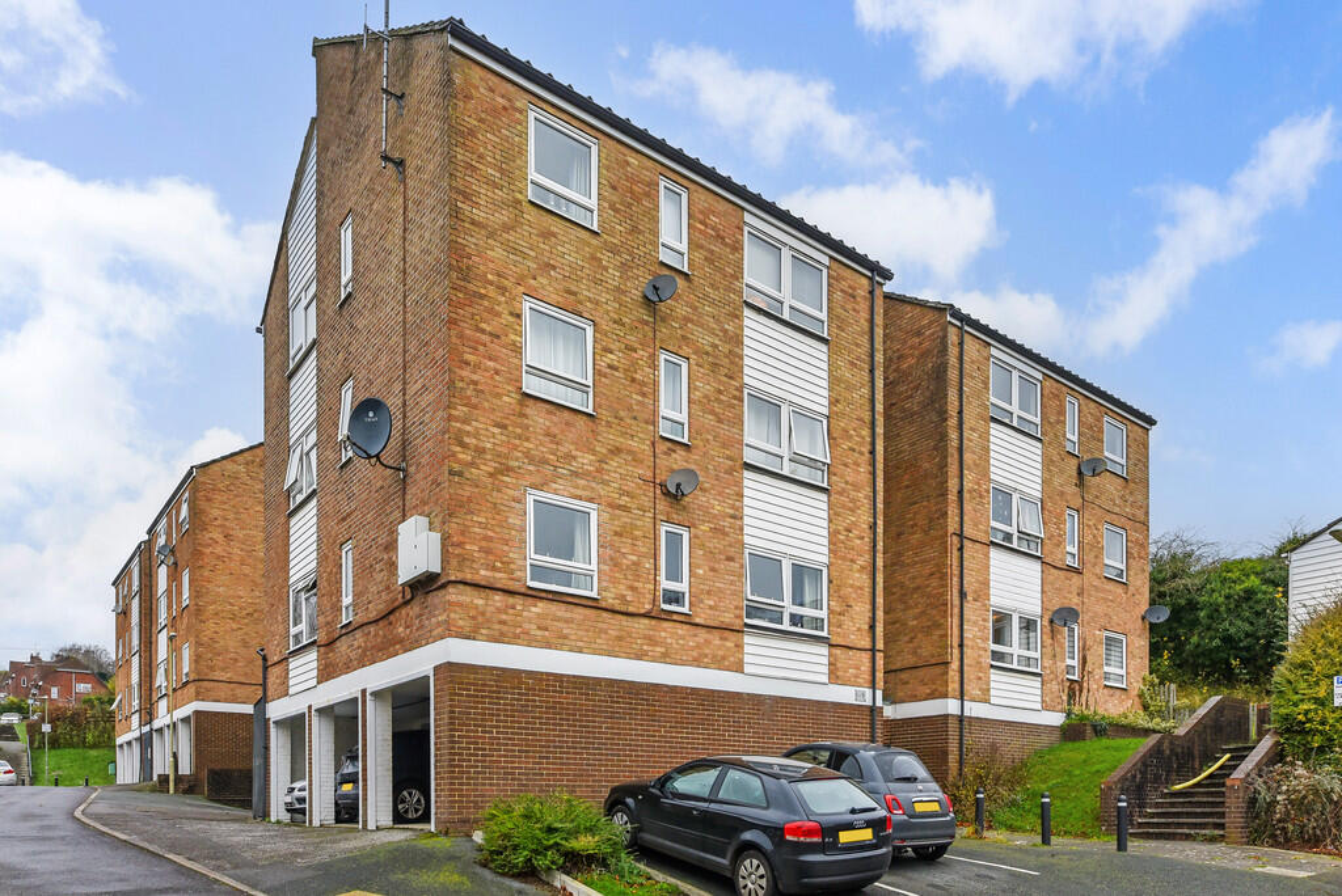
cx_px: 671
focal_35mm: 22
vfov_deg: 57.3
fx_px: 821
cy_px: 448
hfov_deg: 78.5
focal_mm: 22
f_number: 7.1
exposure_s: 1/250
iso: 400
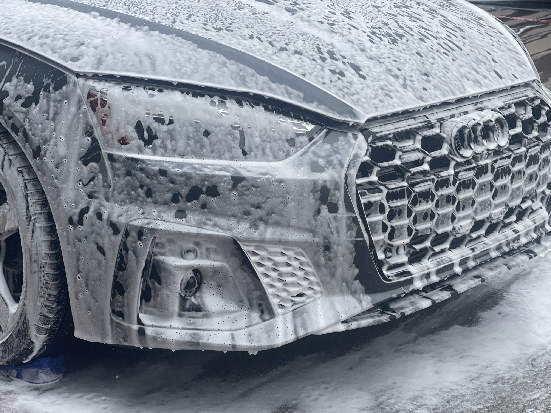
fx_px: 1019
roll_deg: +1.4
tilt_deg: -20.8
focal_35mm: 64
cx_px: 276
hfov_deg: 30.3
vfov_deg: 22.9
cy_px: 206
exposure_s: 1/314
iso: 25
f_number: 2.2
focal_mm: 7.5
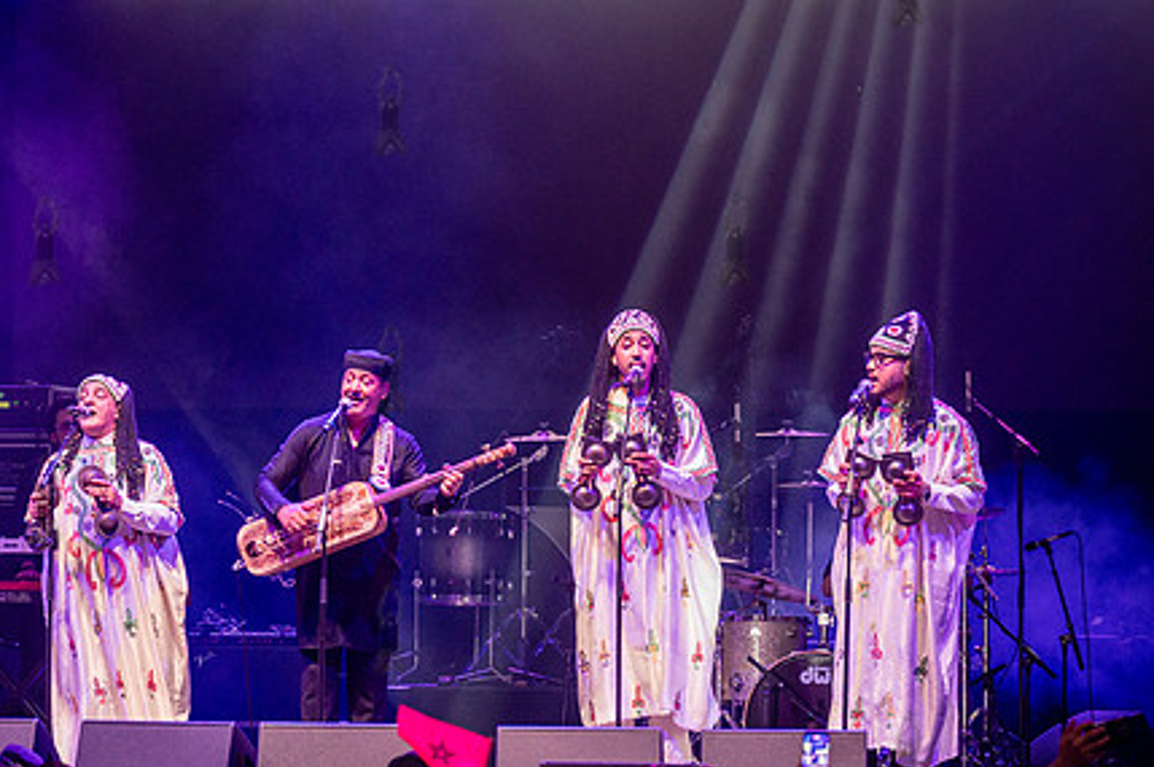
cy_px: 322
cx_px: 456
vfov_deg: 6.2
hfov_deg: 9.4
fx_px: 7044
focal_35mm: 220
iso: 2000
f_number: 3.5
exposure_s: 1/400
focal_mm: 150
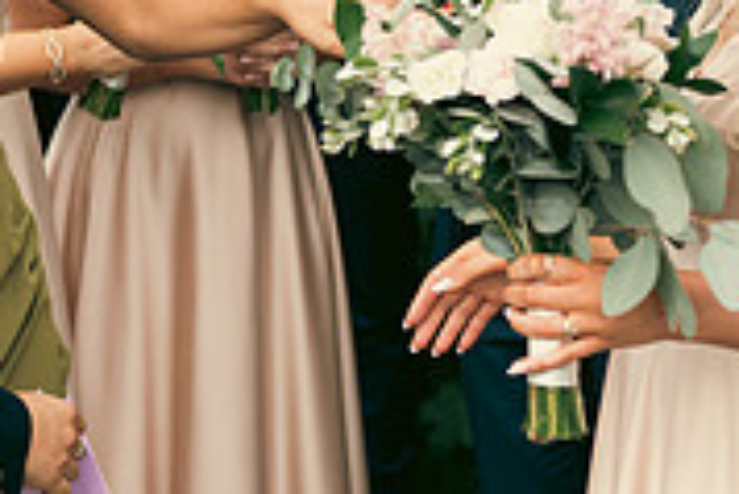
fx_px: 3472
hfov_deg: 11.9
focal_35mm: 169
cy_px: 56
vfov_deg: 8.1
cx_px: -154
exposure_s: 1/400
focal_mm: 52
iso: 100
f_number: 3.5
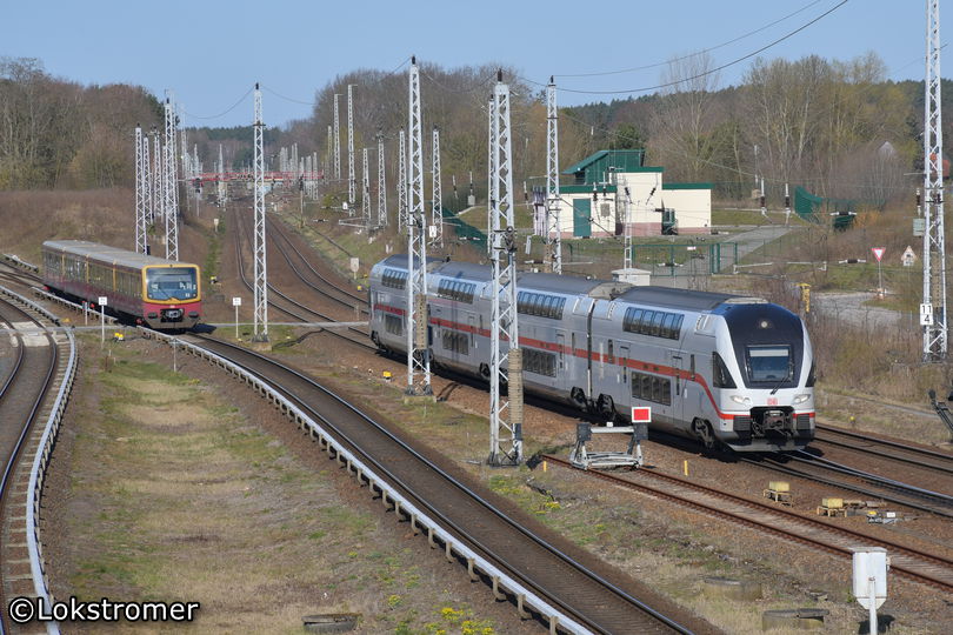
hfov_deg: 12.2
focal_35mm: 168
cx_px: 476
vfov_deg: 8.2
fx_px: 4447
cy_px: 318
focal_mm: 112
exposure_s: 1/640
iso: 200
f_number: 11
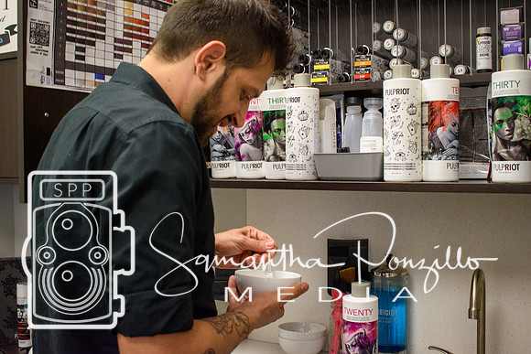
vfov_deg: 33.0
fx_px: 597
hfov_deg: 47.9
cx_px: 266
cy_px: 177
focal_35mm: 40
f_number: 4
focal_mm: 27
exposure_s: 1/60
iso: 1100
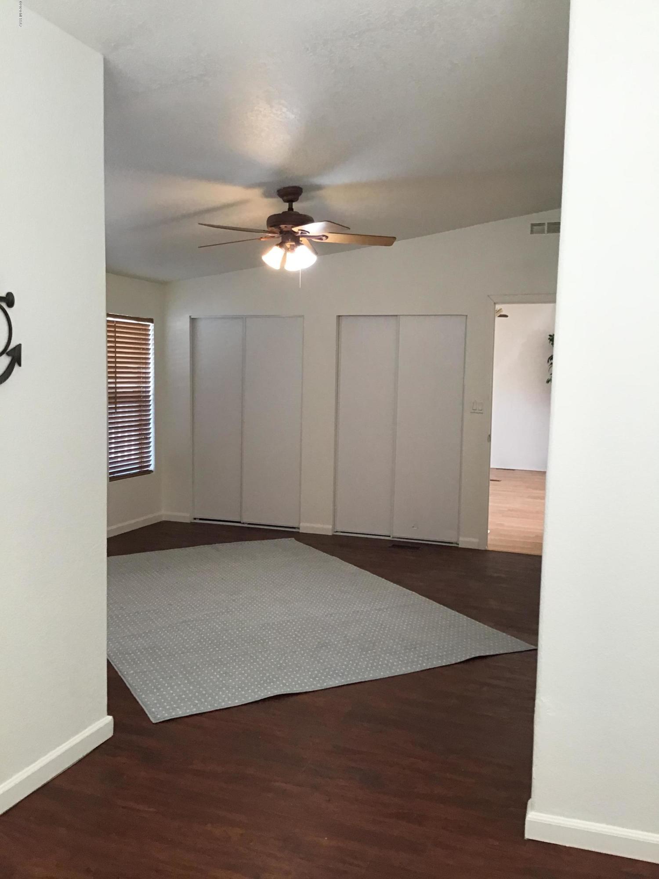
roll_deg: -1.1
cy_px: 440
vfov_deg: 58.4
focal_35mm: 31
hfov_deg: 45.4
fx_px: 787
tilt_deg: -3.4
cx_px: 330
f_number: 2.4
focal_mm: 3.3
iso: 40
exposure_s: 1/30
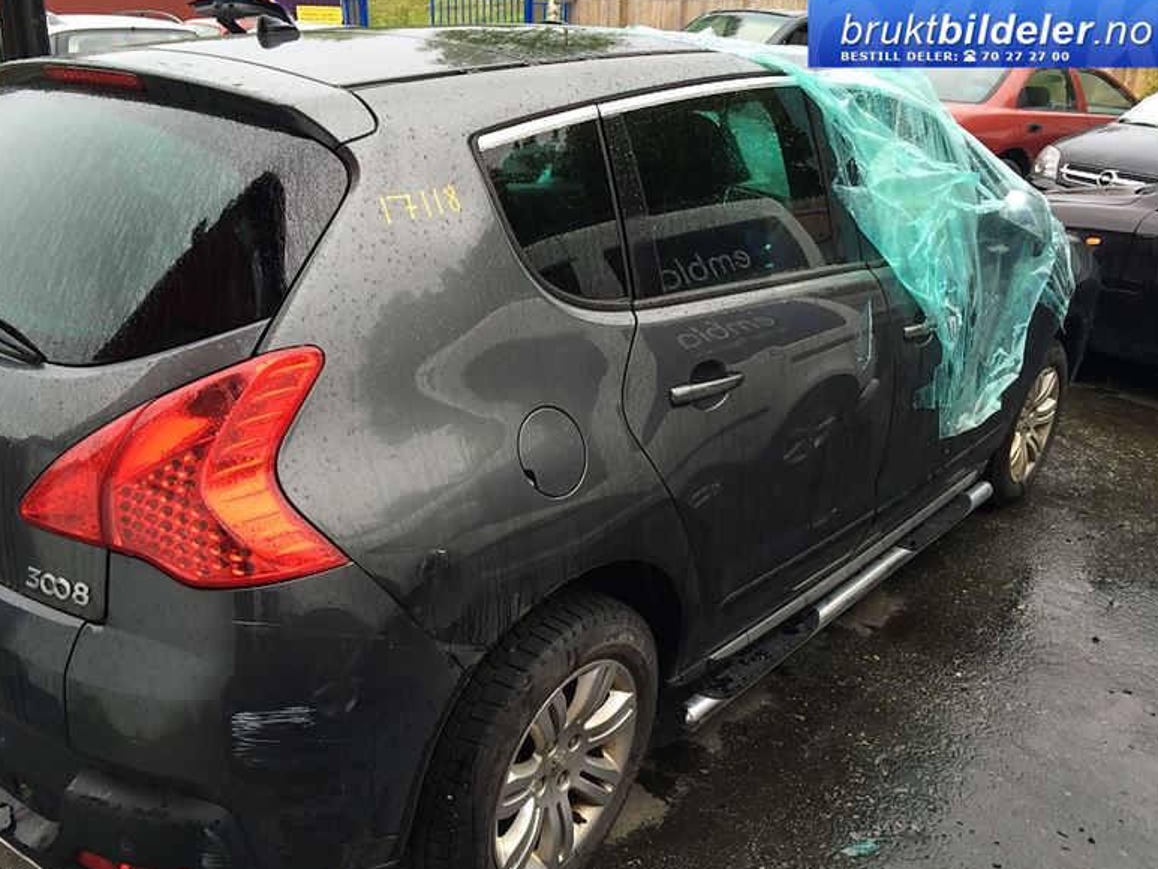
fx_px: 1004
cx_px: 568
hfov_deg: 60.0
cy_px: 430
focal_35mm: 30
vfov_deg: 46.8
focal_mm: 4.15
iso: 32
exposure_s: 1/186
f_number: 2.2
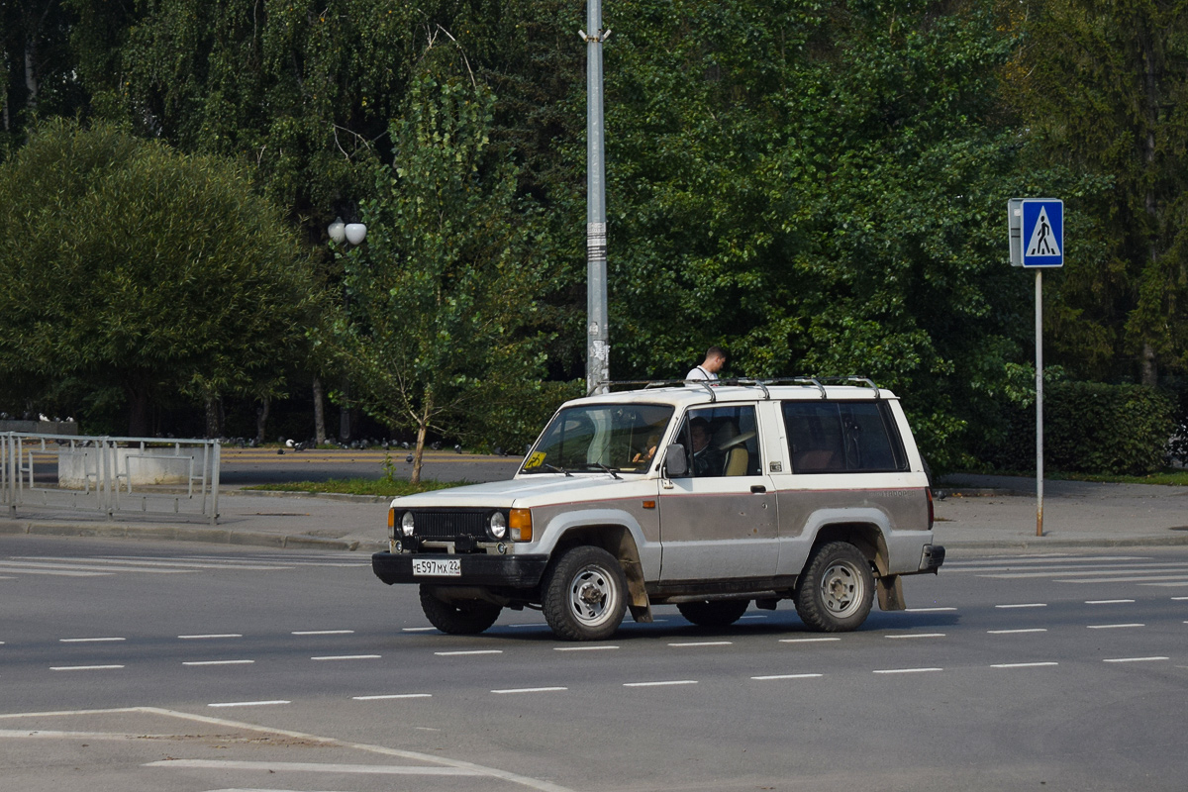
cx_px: 594
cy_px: 396
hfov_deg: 24.6
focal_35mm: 82
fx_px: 2722
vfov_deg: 16.6
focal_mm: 55
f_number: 7.1
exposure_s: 1/1250
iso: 200
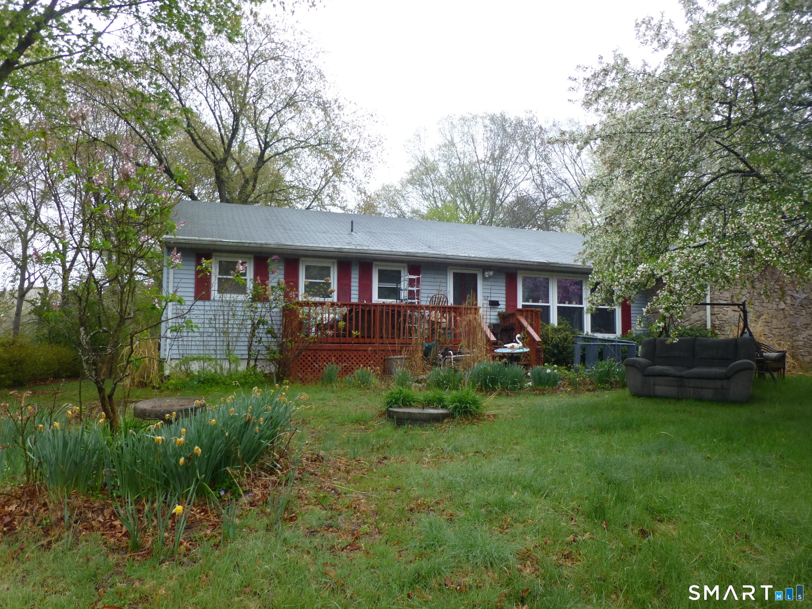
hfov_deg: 71.6
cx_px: 406
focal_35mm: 24
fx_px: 563
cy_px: 304
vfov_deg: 56.8
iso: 100
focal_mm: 4.3
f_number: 3.3
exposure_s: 1/125
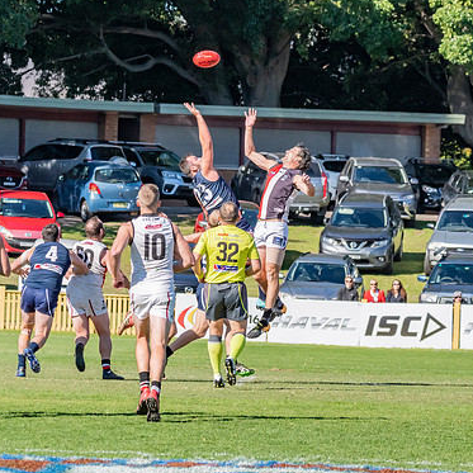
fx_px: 6431
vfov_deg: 4.2
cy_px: 239
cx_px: 241
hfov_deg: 4.2
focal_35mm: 416
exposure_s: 1/3200
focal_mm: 210
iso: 800
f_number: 10
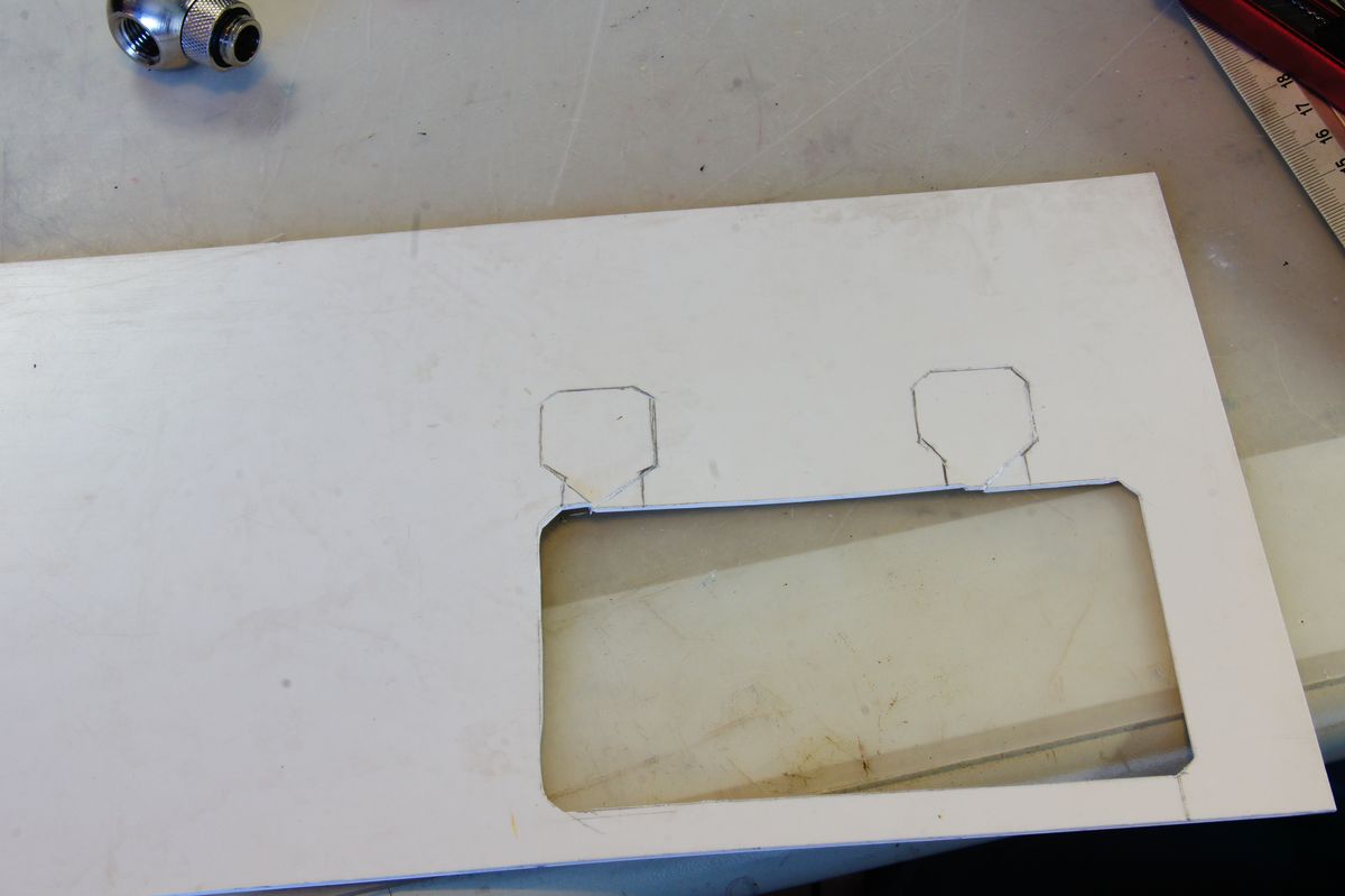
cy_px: 448
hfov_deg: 33.4
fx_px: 2241
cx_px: 672
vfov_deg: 22.6
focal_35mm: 60
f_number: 29
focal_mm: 40
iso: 200
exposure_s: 1
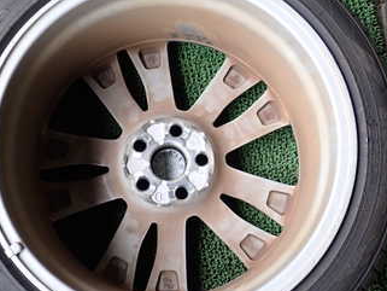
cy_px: 145
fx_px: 626
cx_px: 180
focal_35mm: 56
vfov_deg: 26.1
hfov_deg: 34.3
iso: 200
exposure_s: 1/50
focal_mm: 5.4
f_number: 2.3
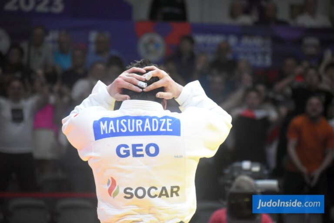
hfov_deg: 6.5
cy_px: 112
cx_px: 167
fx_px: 2922
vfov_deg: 4.4
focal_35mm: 315
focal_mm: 210
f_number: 5.6
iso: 3200
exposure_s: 1/800
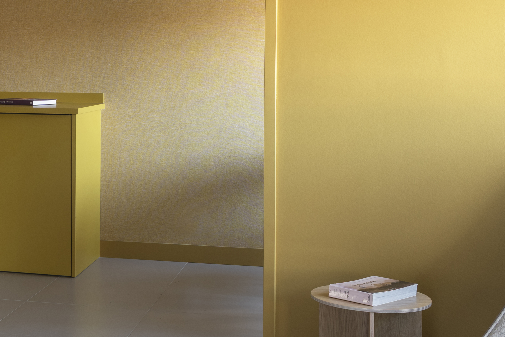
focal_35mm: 62
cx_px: 28
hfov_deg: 30.6
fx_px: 870
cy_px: 76
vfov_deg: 21.7
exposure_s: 1.3
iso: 100
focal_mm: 27
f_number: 11
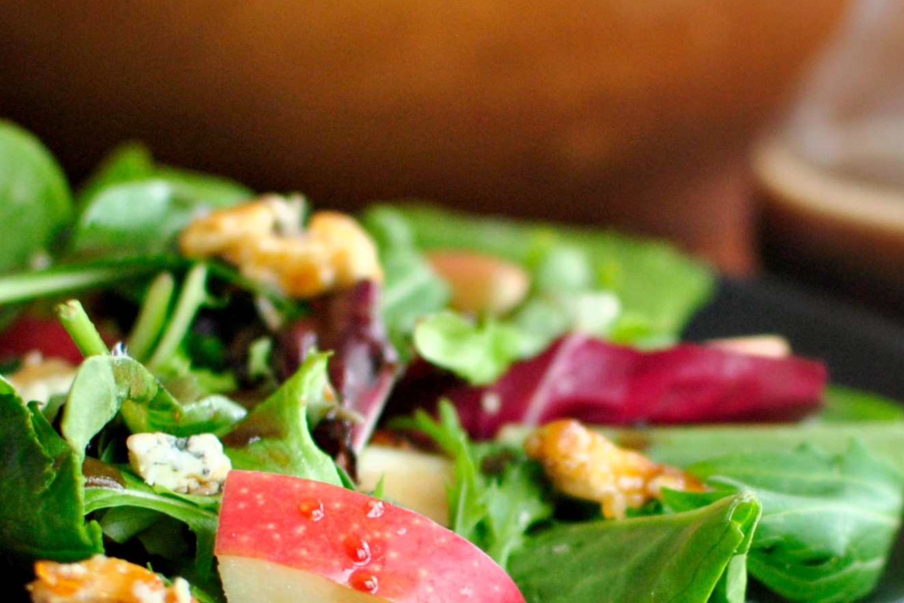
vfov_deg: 10.5
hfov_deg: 15.7
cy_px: 453
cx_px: 573
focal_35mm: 130
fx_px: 3270
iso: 400
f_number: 2.2
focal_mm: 35
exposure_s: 1/160
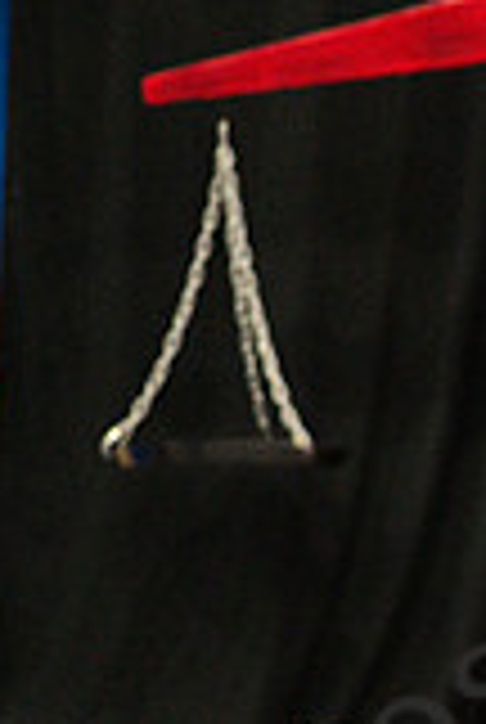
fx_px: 14496
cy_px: 497
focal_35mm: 719
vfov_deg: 2.9
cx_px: 868
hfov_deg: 1.9
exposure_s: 1/500
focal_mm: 200
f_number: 4
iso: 6400
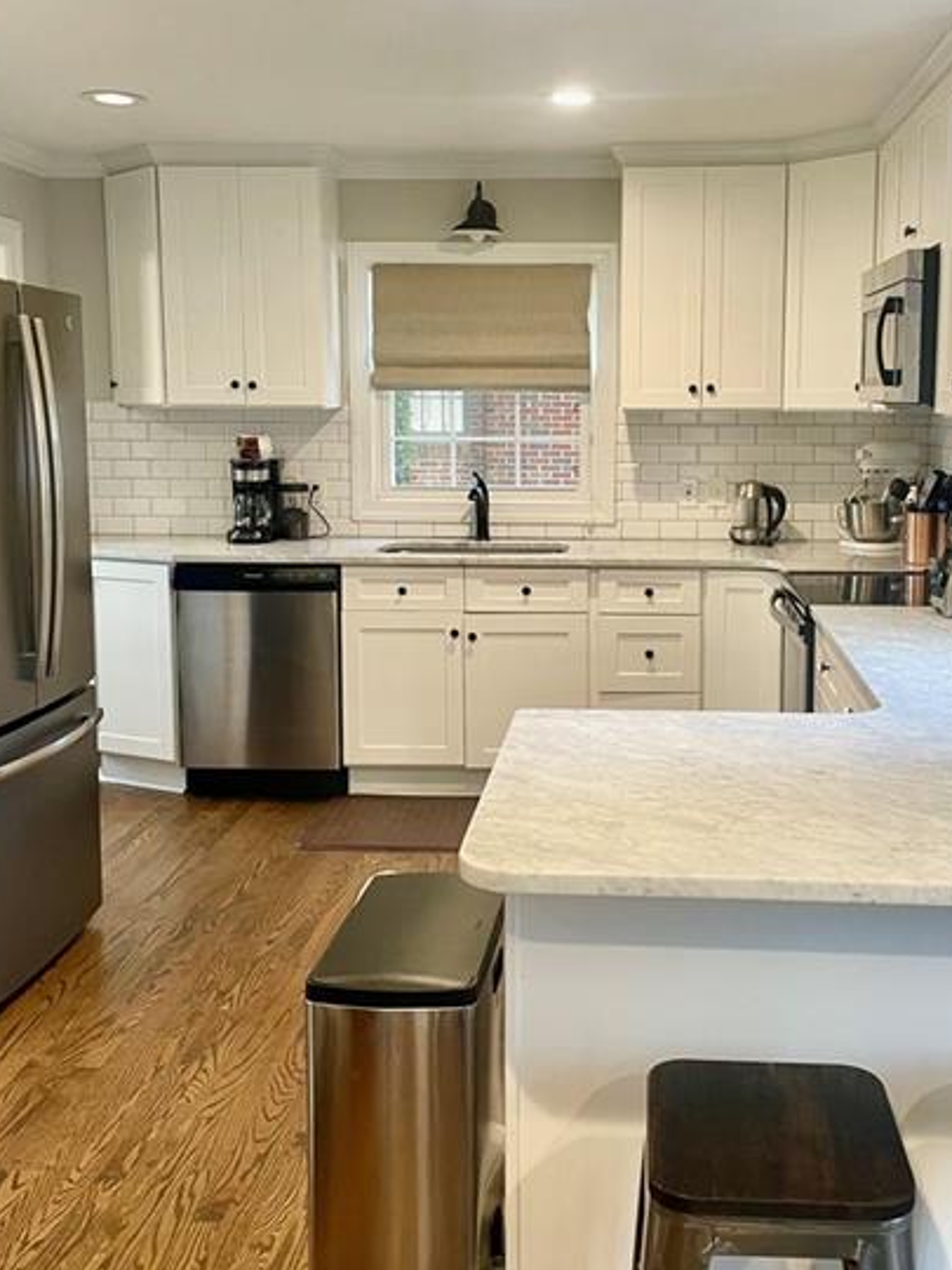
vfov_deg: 50.0
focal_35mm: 37
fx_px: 1357
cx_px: 571
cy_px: 557
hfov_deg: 38.5
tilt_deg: -5.7
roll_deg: +0.3
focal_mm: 4.2
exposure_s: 1/60
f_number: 1.6
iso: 125
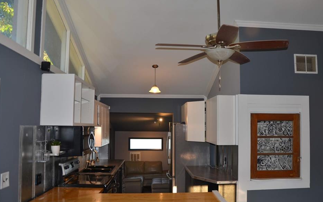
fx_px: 264
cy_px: 110
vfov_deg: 41.8
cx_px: 172
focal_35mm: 30
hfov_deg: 62.8
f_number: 3.5
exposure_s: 1/60
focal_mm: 18
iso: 200
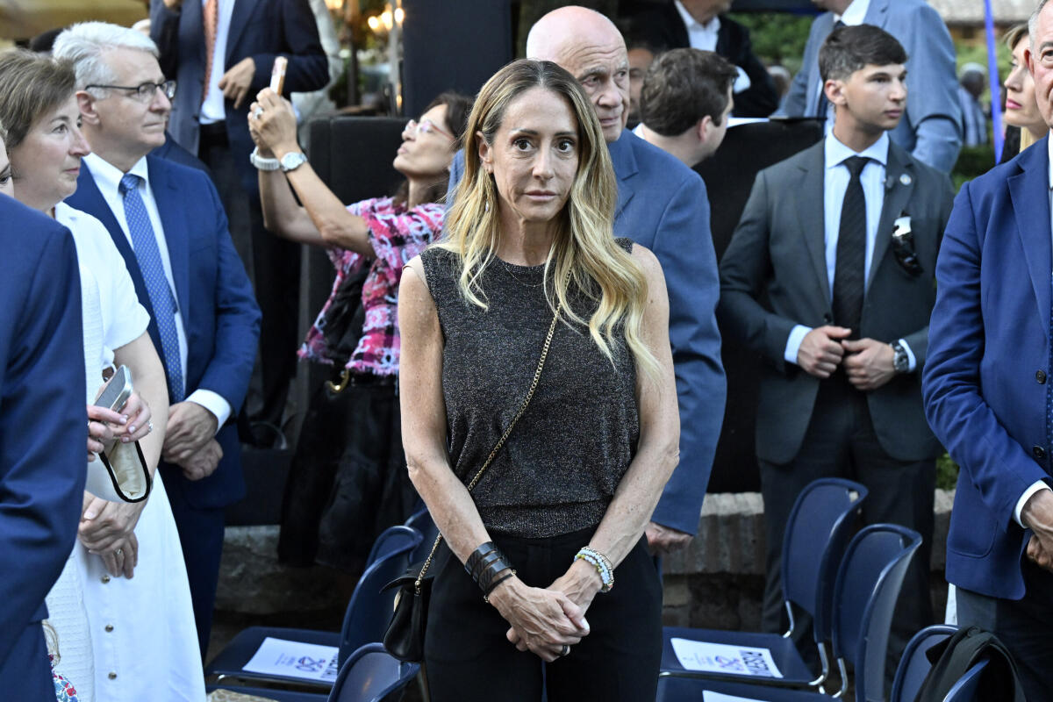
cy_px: 351
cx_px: 526
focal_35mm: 74
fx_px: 2164
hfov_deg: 27.3
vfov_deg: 18.4
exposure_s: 1/320
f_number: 5.6
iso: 4000
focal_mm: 74
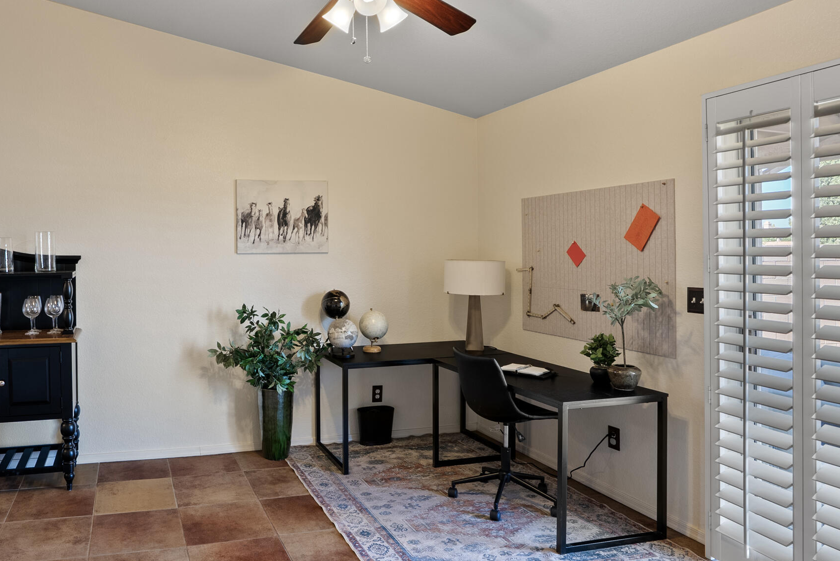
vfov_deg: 51.3
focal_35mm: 25
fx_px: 584
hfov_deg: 68.9
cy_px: 249
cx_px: 263
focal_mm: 17
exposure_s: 2.5
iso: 200
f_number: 8
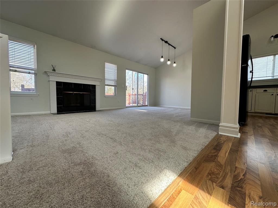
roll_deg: -0.3
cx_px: 139
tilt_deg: -2.9
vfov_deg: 85.7
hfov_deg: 102.1
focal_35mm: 14
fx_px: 112
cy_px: 104
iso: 64
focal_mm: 2.22
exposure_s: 1/120
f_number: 2.2
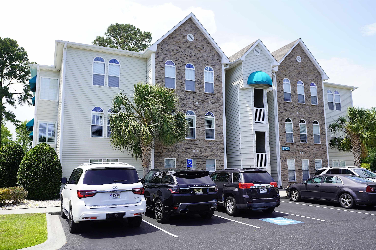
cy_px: 125
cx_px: 188
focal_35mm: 29
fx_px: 303
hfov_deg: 63.7
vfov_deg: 45.0
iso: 100
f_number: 5
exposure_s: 1/200
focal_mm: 29
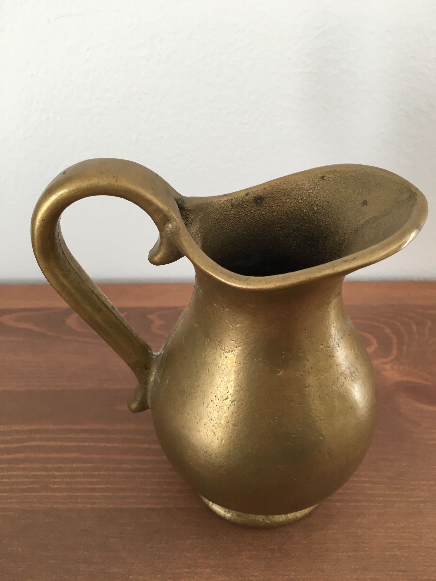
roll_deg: +0.3
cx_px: 218
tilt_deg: -39.8
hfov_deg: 48.2
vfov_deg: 61.7
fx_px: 487
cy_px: 290
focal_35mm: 29
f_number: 2.2
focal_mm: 4.15
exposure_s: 1/33
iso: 25
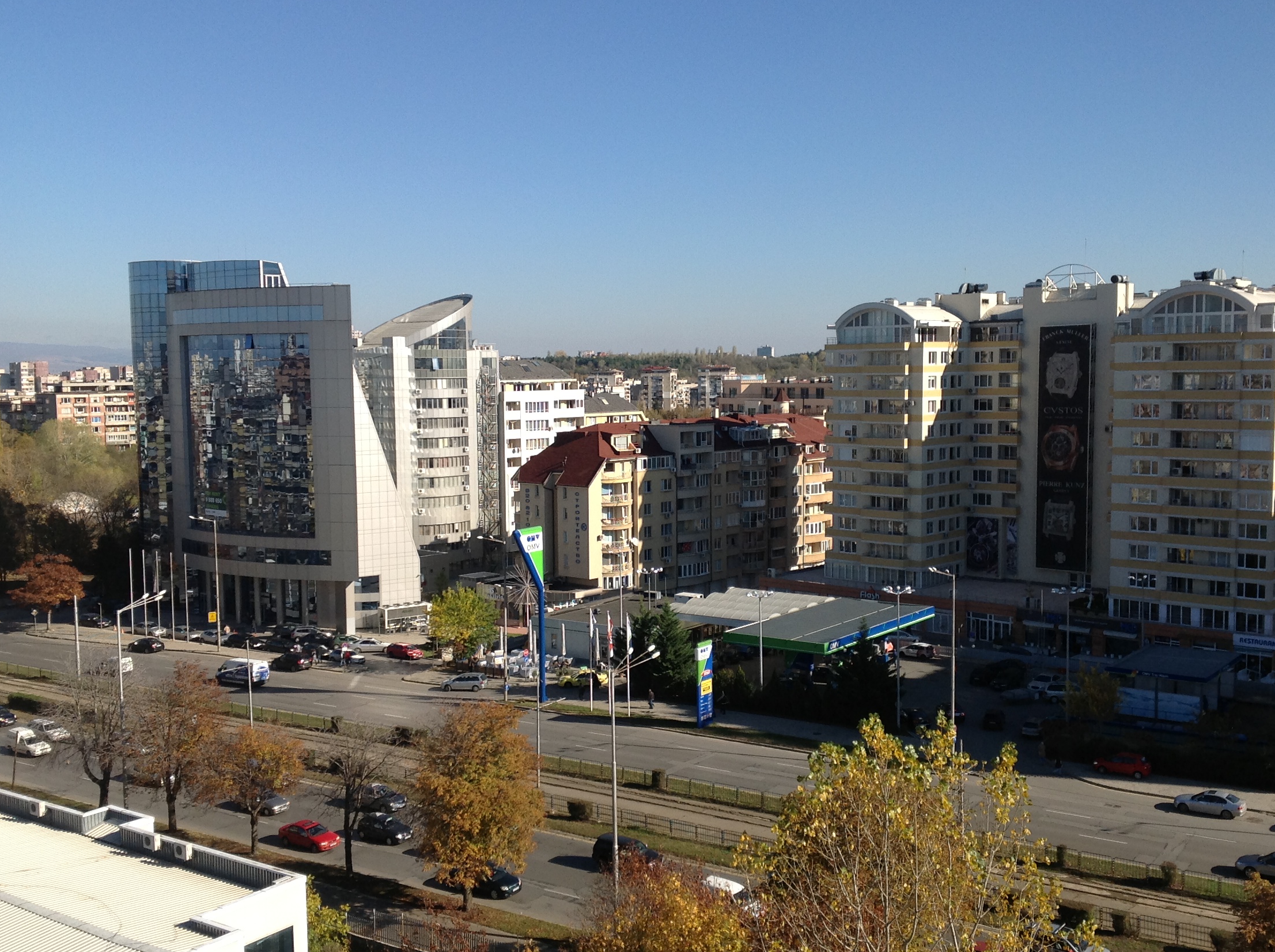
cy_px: 488
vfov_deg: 35.0
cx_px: 683
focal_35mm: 41
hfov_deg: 45.8
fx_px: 1508
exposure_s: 1/1779
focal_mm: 4.28
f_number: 2.4
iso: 50
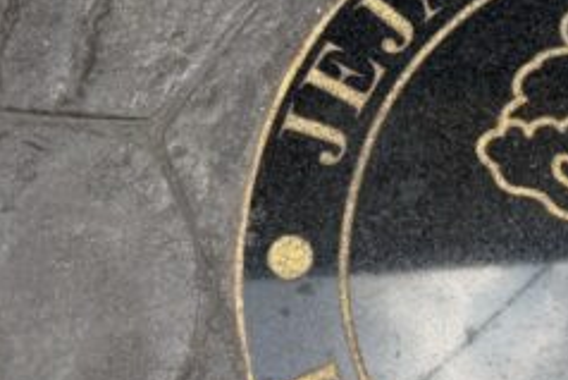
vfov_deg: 20.0
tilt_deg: -77.7
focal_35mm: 67
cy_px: 337
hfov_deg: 26.4
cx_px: 702
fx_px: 1058
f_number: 1.78
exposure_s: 1/2299
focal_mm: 6.76
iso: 100
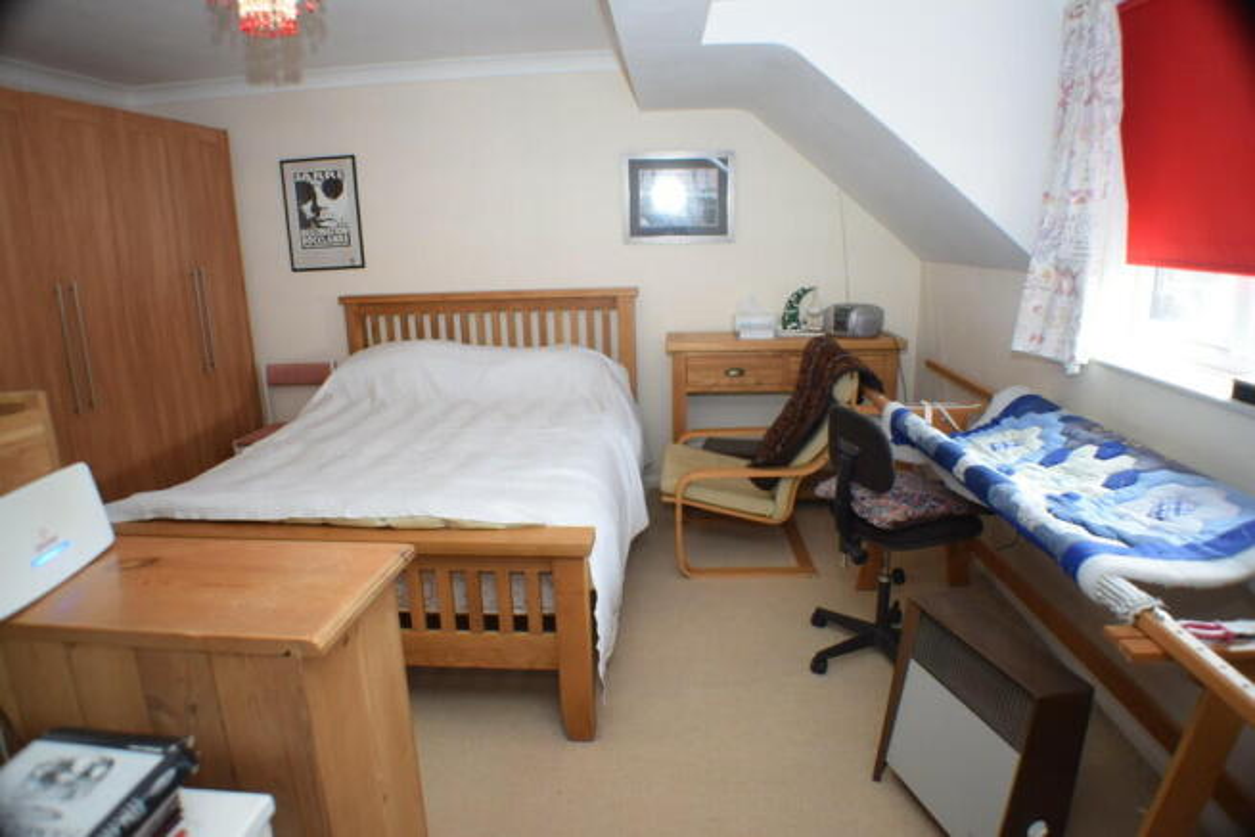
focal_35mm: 27
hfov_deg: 67.4
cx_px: 628
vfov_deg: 48.0
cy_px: 418
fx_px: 941
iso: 1400
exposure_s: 1/60
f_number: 3.5
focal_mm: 18
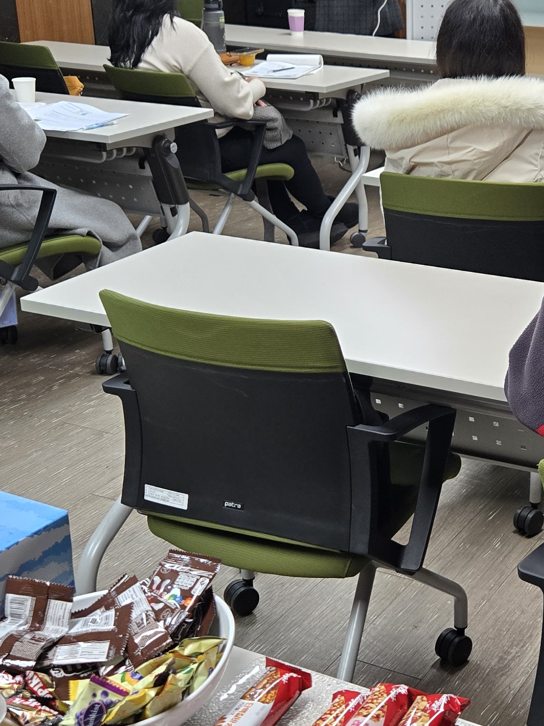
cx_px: 482
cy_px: 375
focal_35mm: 57
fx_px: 1194
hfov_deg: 25.0
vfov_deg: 33.8
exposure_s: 1/120
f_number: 1.8
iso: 125
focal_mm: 5.4
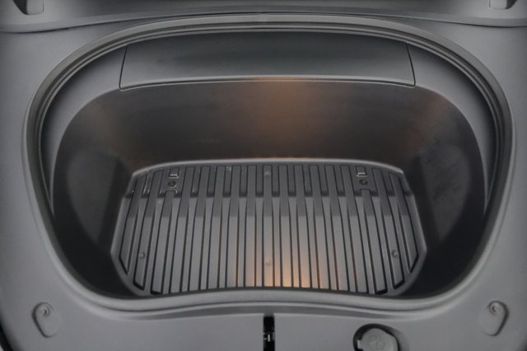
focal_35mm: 24
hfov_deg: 73.8
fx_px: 351
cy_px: 176
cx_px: 264
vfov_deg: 53.1
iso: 12800
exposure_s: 1/160
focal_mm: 24
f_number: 2.8
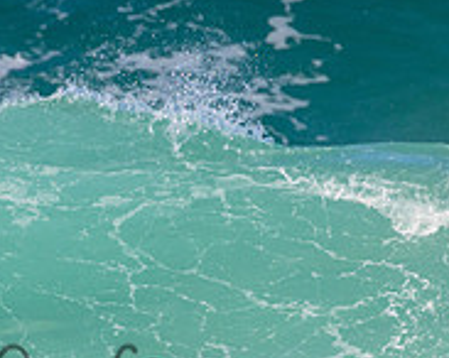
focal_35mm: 2379
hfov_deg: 0.8
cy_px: 362
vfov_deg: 0.6
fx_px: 31580
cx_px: 101
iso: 1100
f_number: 11
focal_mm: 800
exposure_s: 1/2000
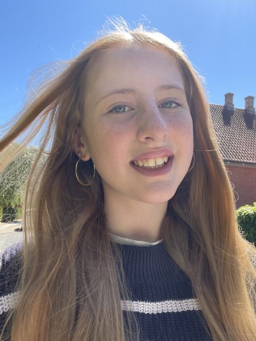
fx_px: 296
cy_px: 170
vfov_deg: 60.0
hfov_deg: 46.8
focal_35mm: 30
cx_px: 128
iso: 25
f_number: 2.2
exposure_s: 1/236
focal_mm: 2.71
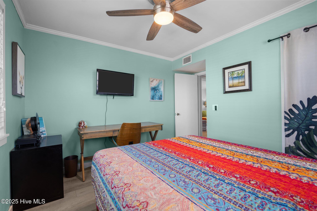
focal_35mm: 16
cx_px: 158
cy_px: 106
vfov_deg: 73.7
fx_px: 141
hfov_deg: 96.7
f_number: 4
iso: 320
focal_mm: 16
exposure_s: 1/8
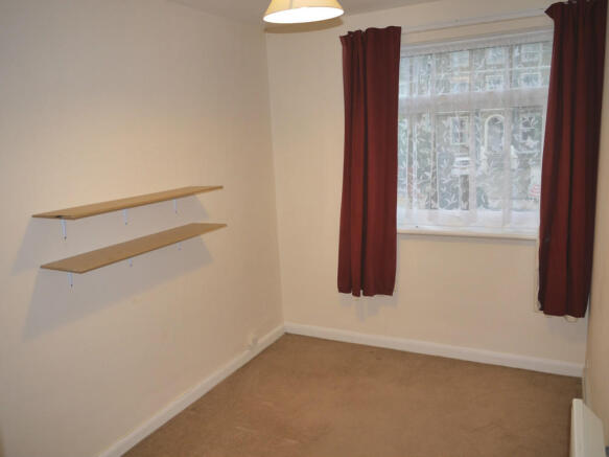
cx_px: 304
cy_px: 228
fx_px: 493
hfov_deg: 63.5
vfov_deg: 49.7
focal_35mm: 28
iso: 160
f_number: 3.5
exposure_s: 1/30
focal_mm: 14
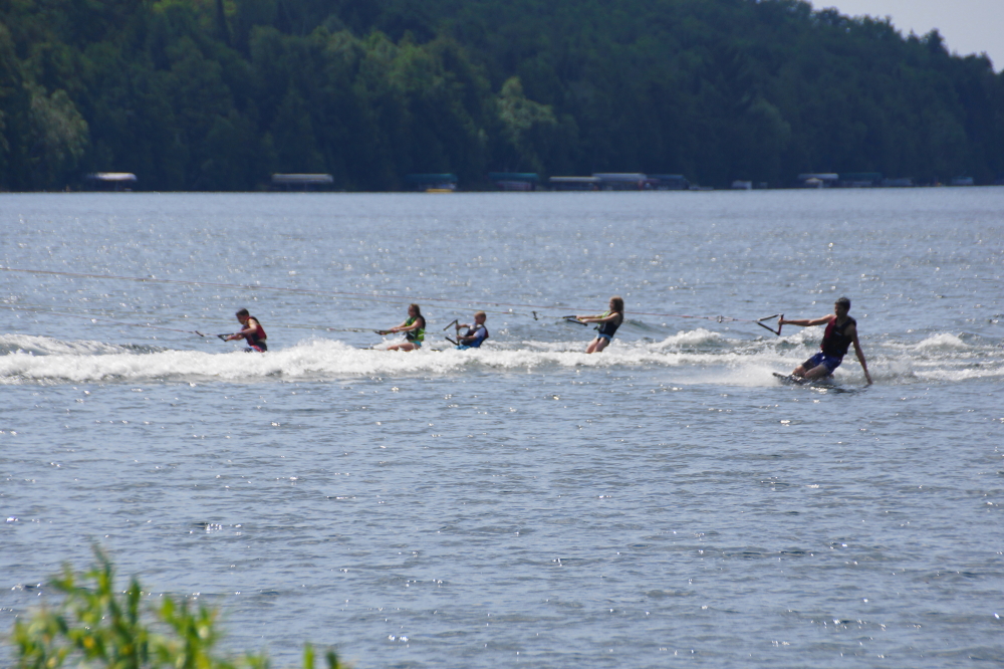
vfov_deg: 6.1
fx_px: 6273
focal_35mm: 225
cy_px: 334
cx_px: 502
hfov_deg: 9.2
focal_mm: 150
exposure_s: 1/250
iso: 100
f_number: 7.1
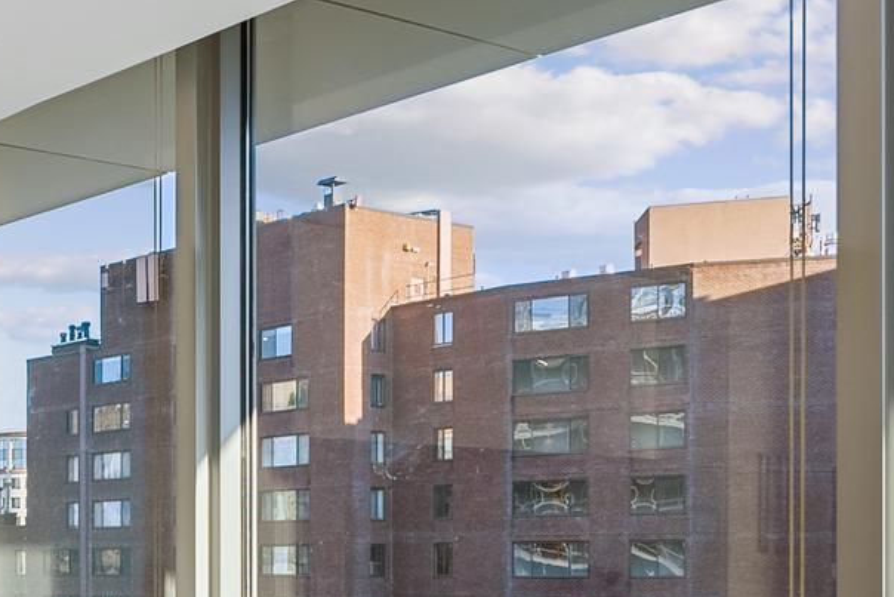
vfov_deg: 21.6
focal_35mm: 61
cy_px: 584
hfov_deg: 27.6
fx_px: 1515
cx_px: -258
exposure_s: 1/25
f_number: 5.6
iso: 320
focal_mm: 18
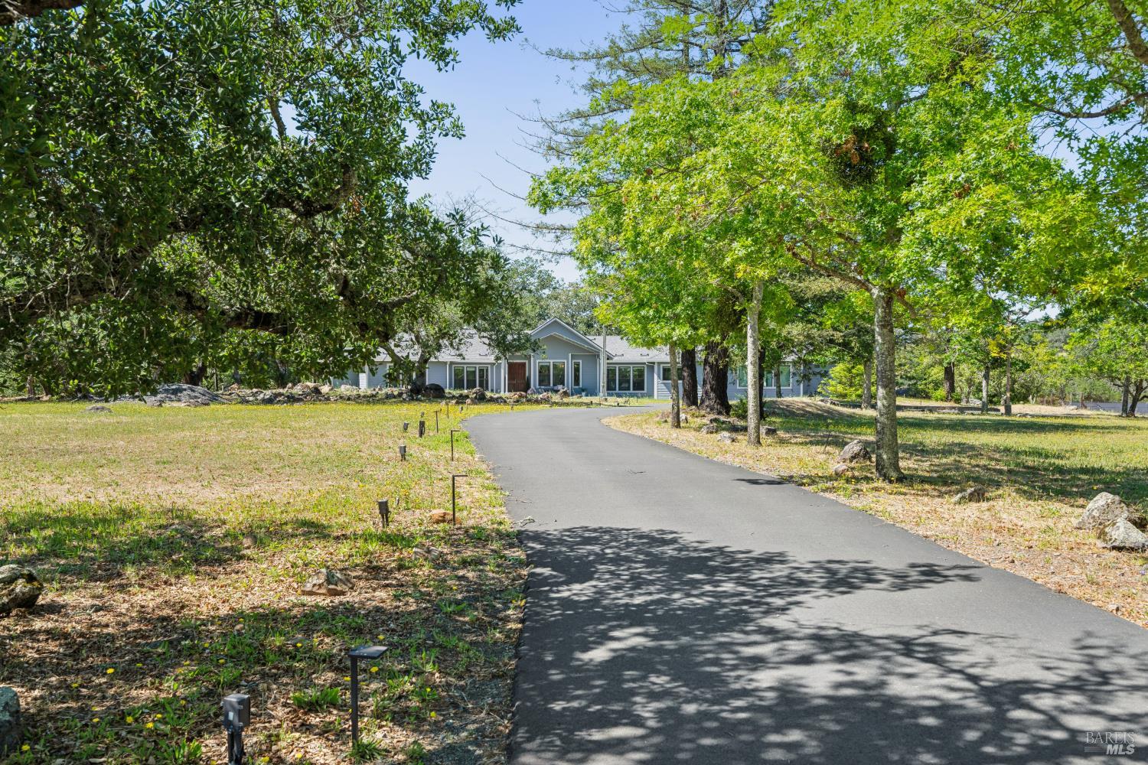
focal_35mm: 30
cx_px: 574
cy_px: 382
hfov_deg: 61.9
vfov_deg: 43.6
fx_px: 957
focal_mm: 30
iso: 250
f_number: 9
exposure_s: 1/200
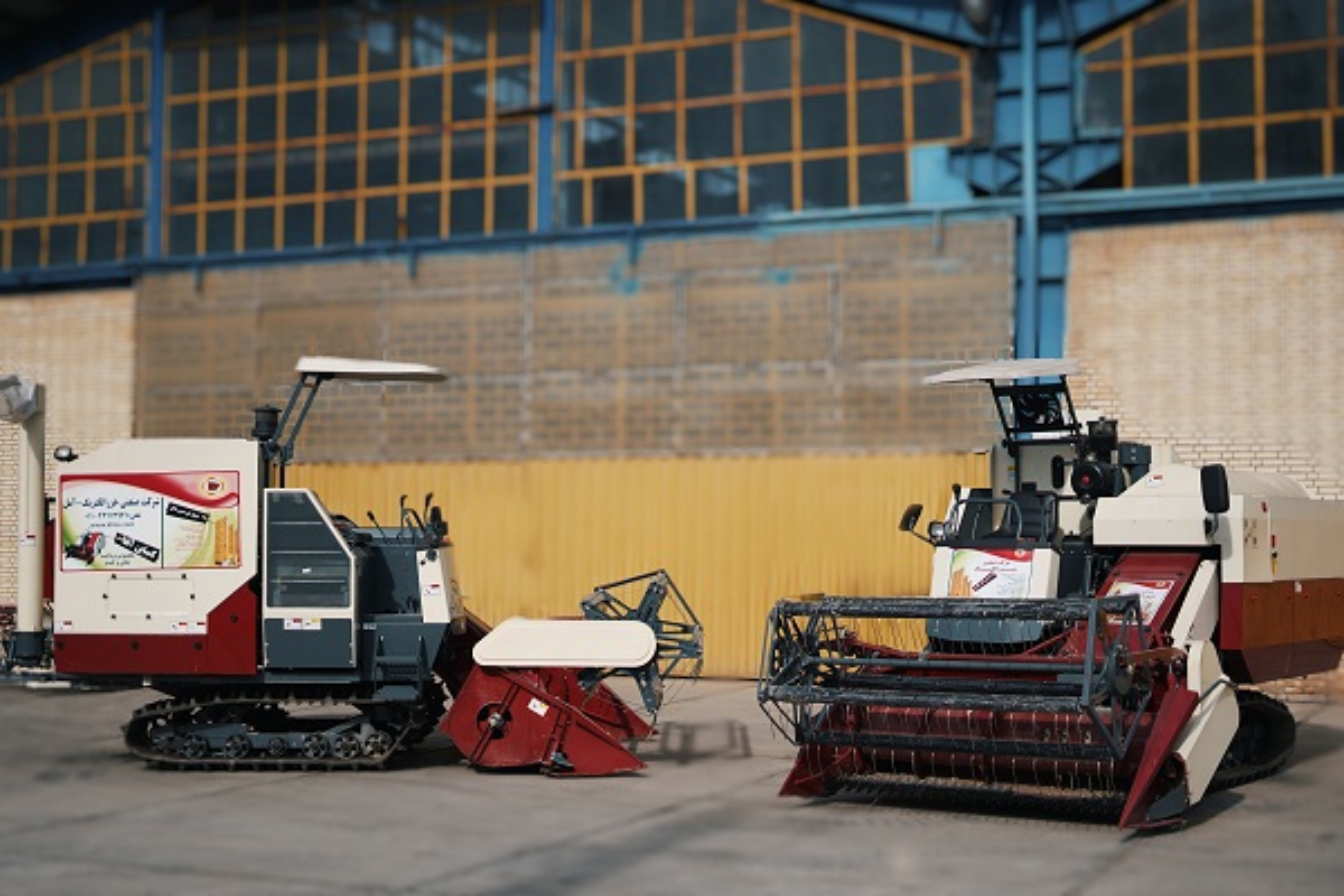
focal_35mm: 50
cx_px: 672
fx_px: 1867
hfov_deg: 39.6
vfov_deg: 27.0
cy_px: 448
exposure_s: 1/6400
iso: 100
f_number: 1.8
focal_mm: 50
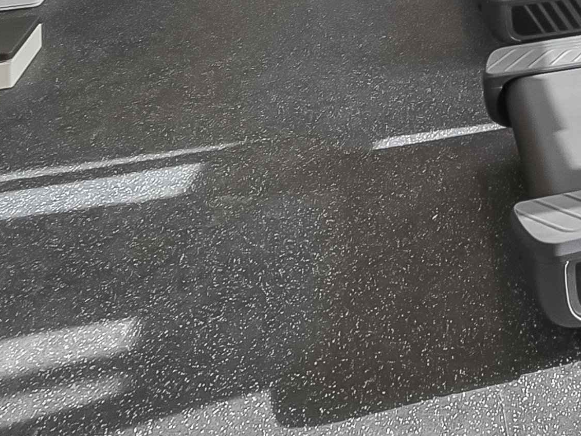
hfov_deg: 31.6
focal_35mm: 46
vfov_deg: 24.9
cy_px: -201
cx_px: 758
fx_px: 772
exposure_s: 1/50
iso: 100
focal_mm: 2.2
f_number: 2.2
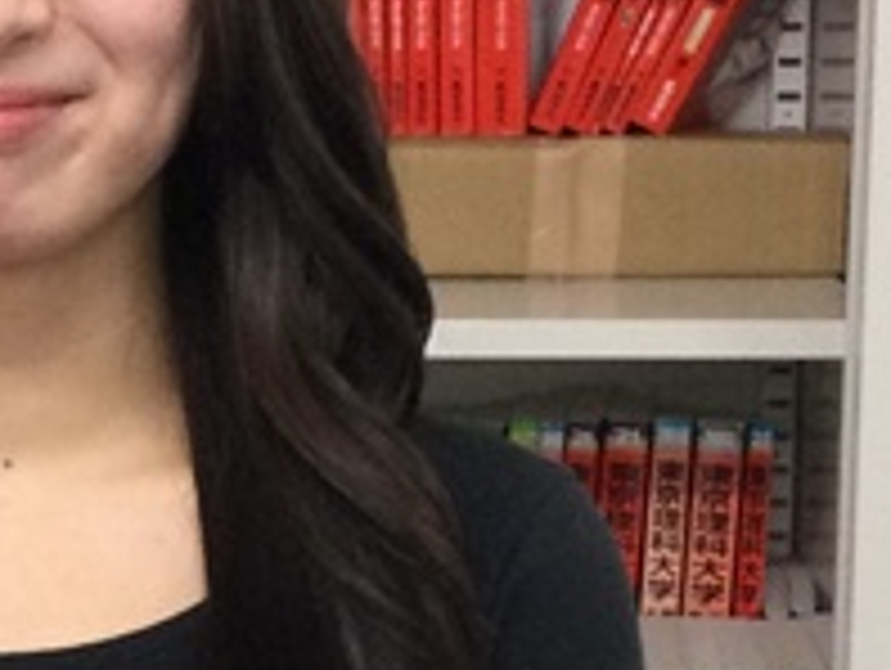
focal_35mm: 68
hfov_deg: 27.2
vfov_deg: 21.4
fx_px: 1752
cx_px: 34
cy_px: 130
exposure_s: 1/30
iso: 125
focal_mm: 3.3
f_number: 2.4
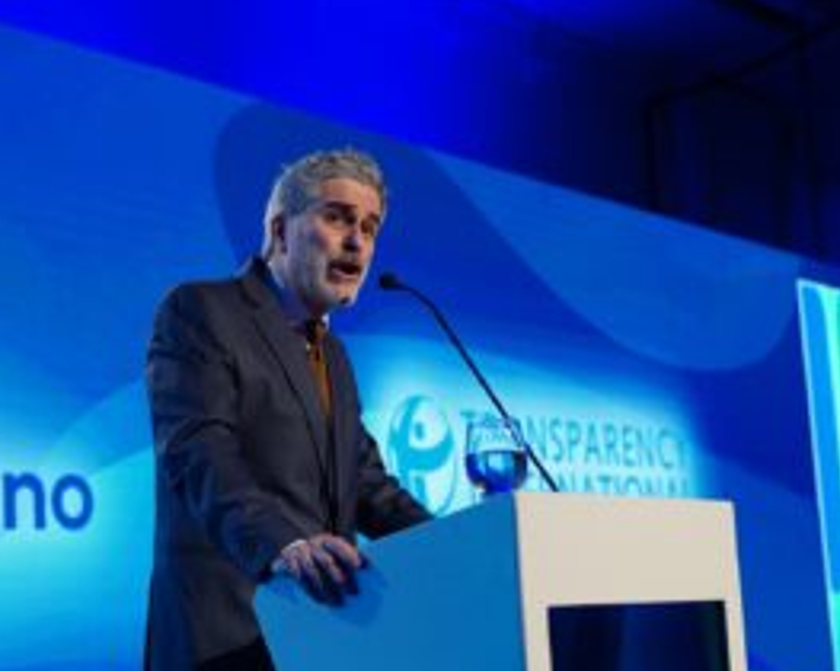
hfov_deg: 28.5
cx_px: 262
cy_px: 326
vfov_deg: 23.1
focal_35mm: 66
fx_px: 1640
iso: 400
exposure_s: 1/160
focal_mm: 44
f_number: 2.8
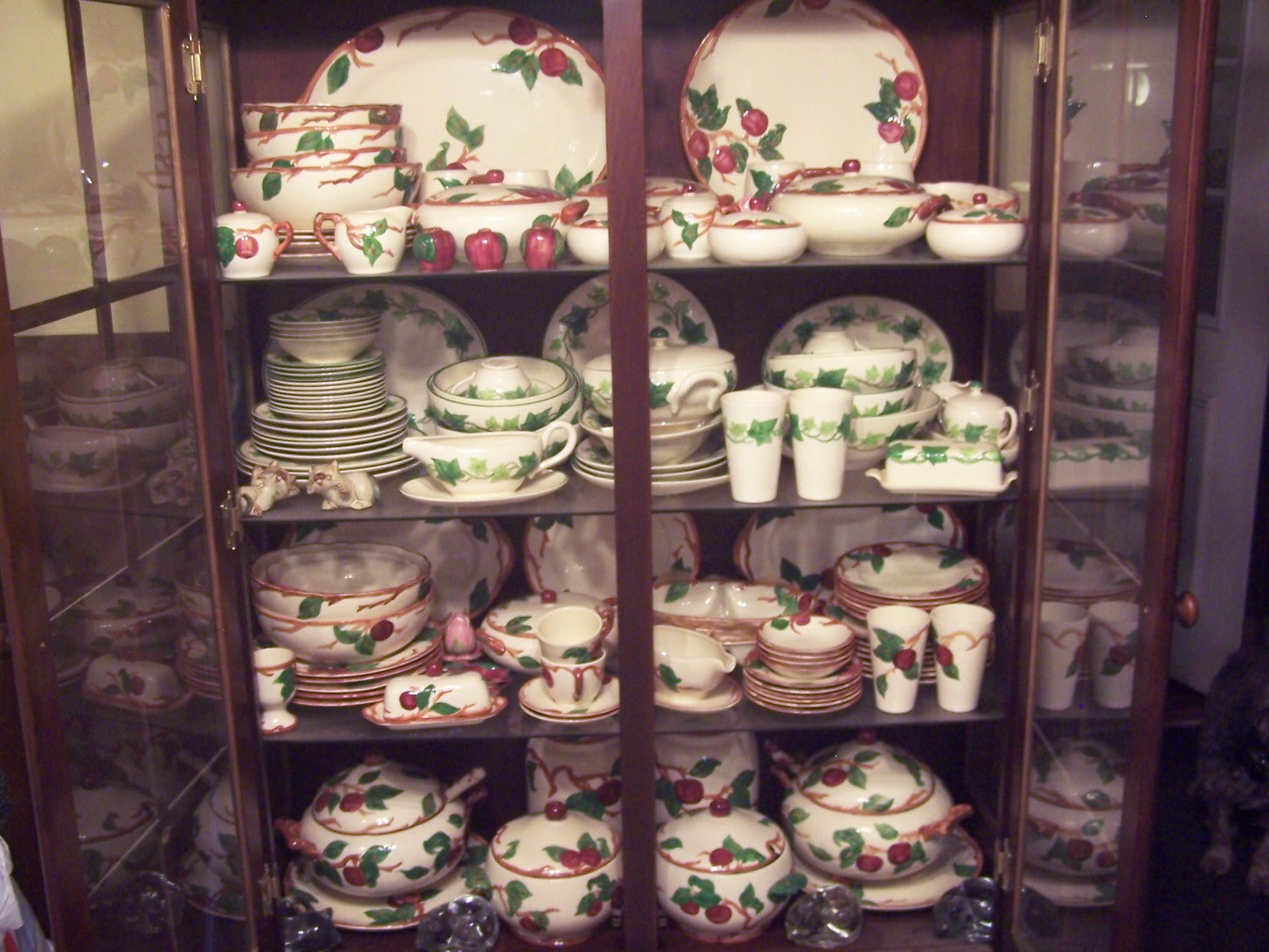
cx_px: 634
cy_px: 476
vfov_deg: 37.7
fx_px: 1393
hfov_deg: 49.0
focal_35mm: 38
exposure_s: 1/8
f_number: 2.8
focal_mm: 6.3
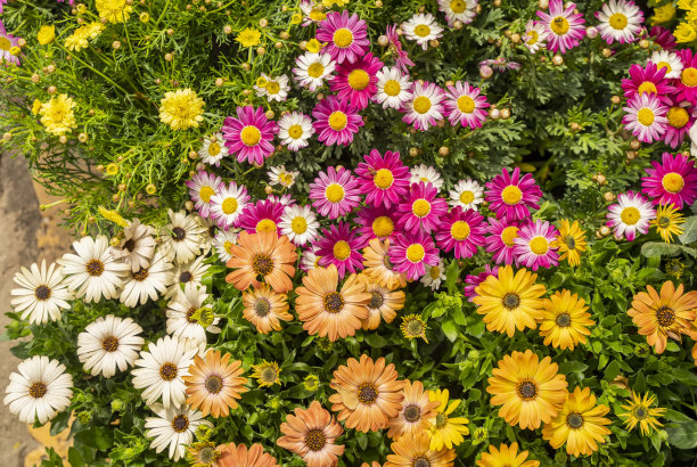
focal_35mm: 53
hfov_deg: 37.5
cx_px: 348
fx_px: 1028
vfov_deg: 25.6
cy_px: 234
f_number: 5.6
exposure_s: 1/250
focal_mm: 53
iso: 160
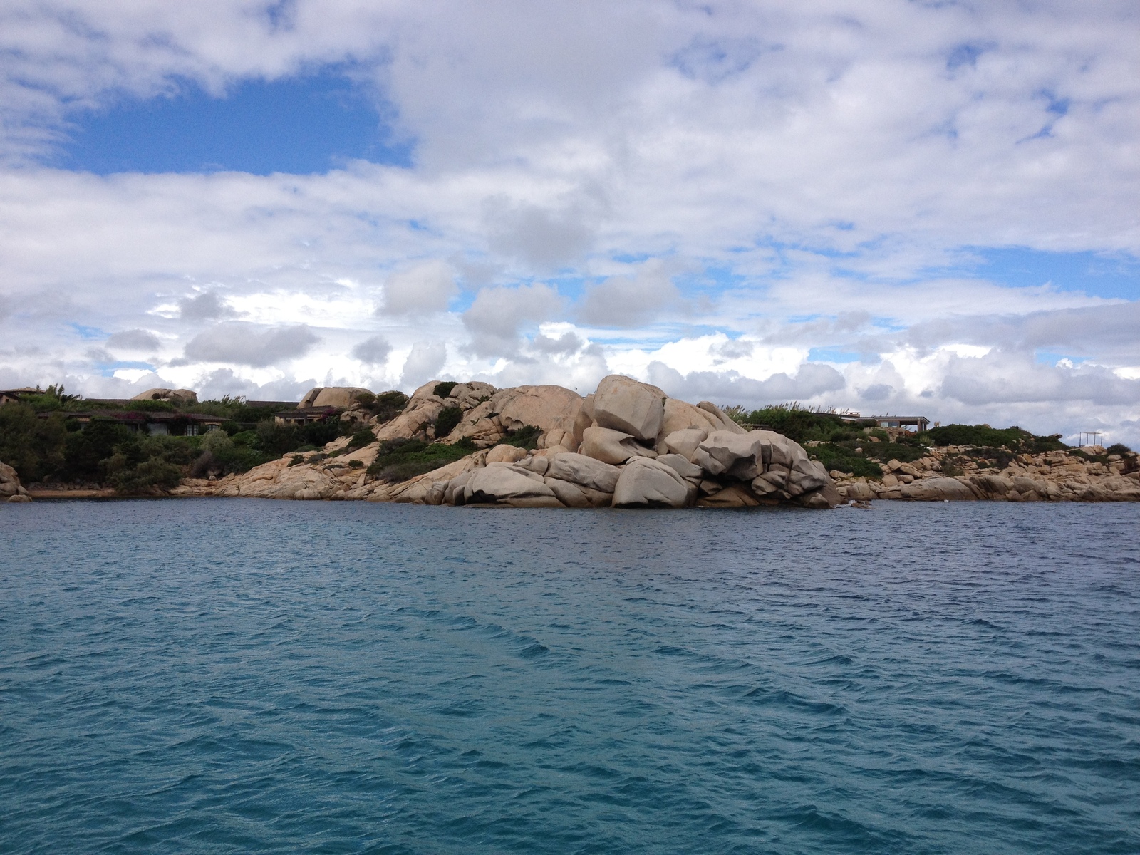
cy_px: 428
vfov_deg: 40.7
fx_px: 1153
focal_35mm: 35
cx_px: 570
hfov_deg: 52.6
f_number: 2.4
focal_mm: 4.28
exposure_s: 1/2208
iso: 64
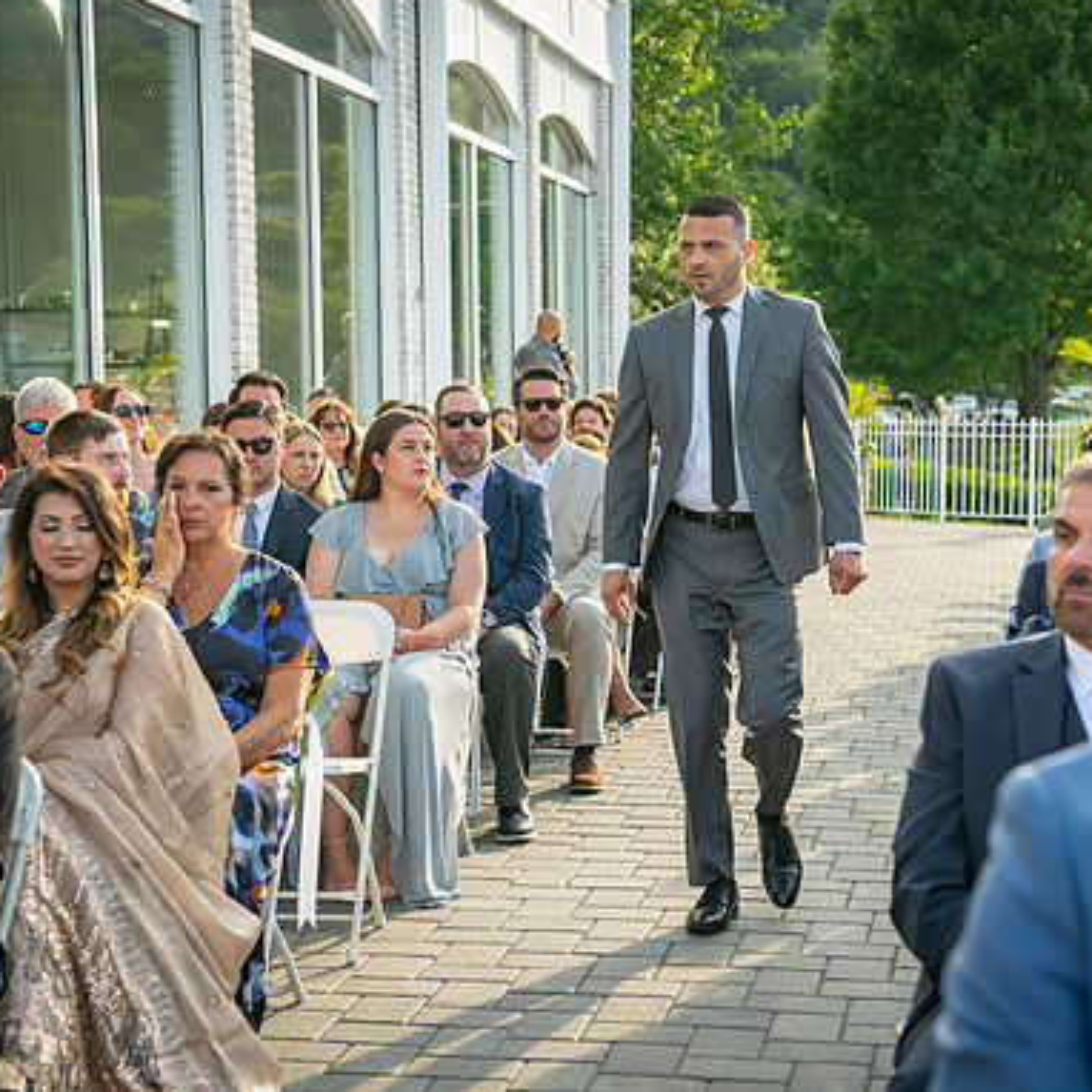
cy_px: 529
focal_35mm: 72
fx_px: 2570
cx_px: 621
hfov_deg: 24.0
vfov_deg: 24.0
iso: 800
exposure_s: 1/1600
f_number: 4
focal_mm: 52
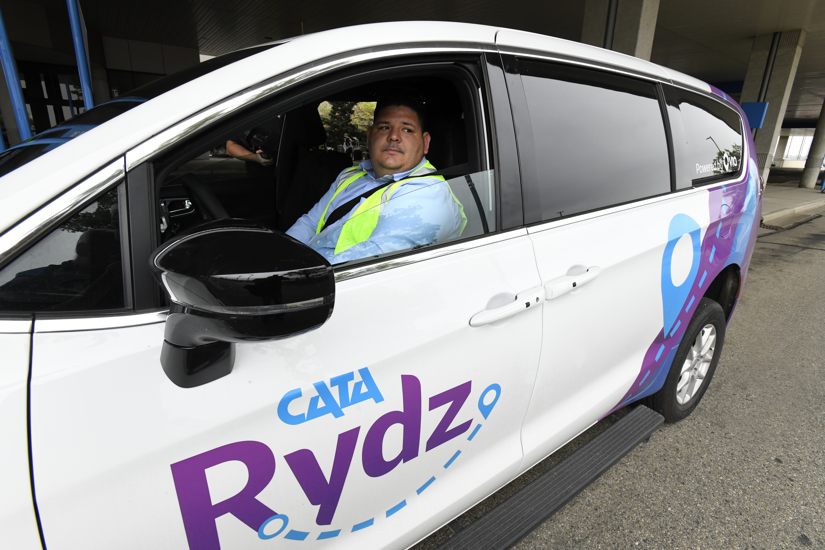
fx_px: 435
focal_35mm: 19
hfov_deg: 86.9
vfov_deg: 64.6
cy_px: 275
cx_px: 412
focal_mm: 19
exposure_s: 1/400
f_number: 7.1
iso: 2000
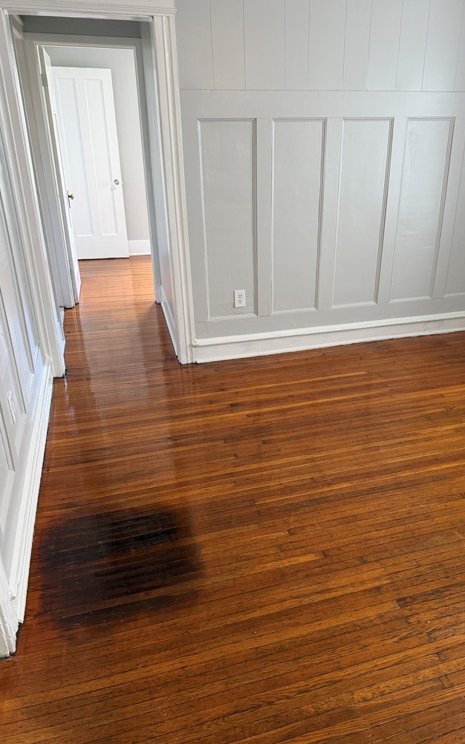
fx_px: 527
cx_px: 272
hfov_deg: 47.4
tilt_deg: -24.2
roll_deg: +0.5
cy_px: 365
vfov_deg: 70.4
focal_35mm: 26
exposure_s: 1/60
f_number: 1.78
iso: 250
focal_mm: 6.76
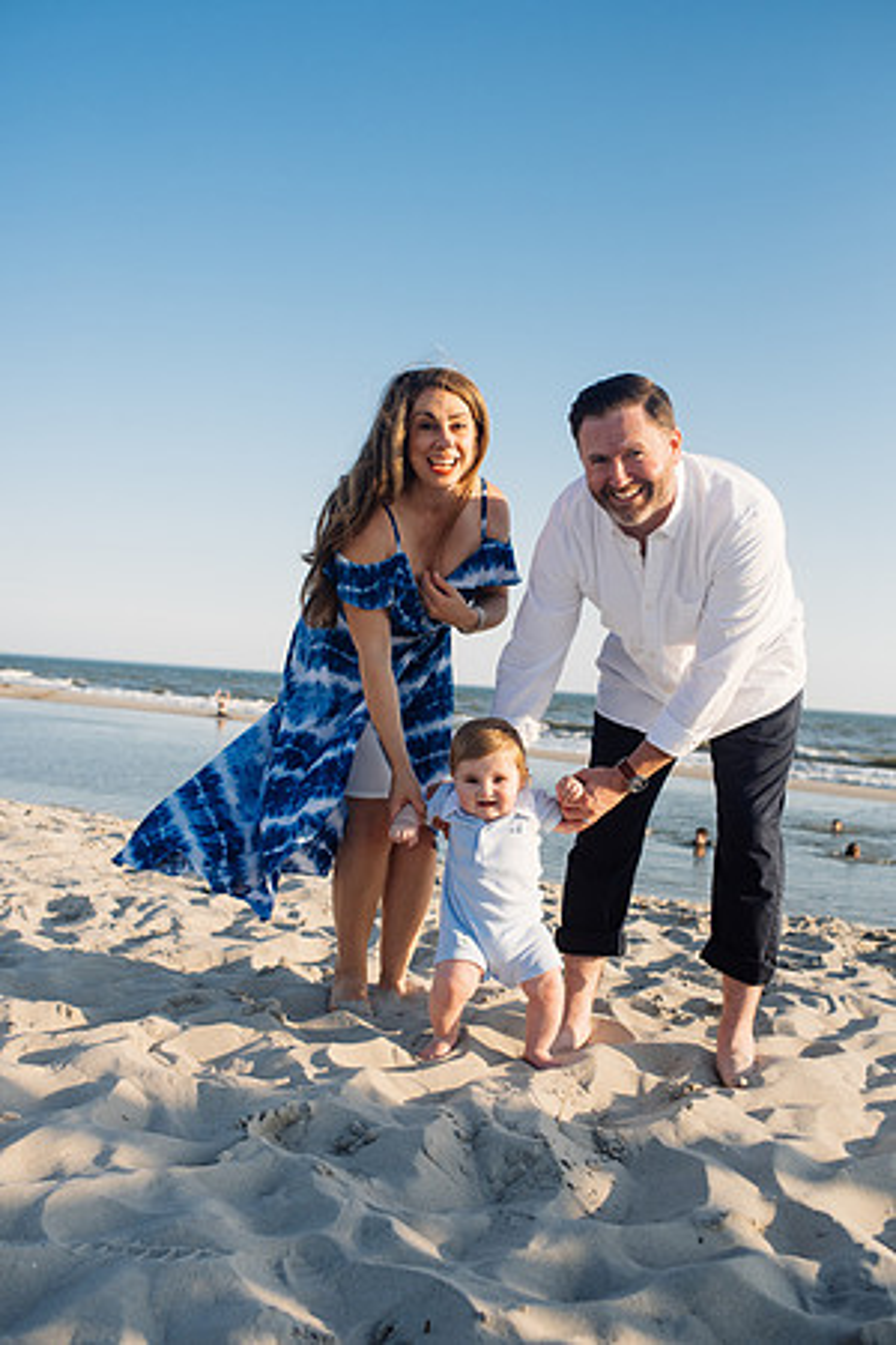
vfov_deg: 54.4
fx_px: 1307
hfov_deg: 37.9
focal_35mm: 35
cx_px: 448
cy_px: 672
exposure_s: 1/2000
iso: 160
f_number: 4
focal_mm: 35
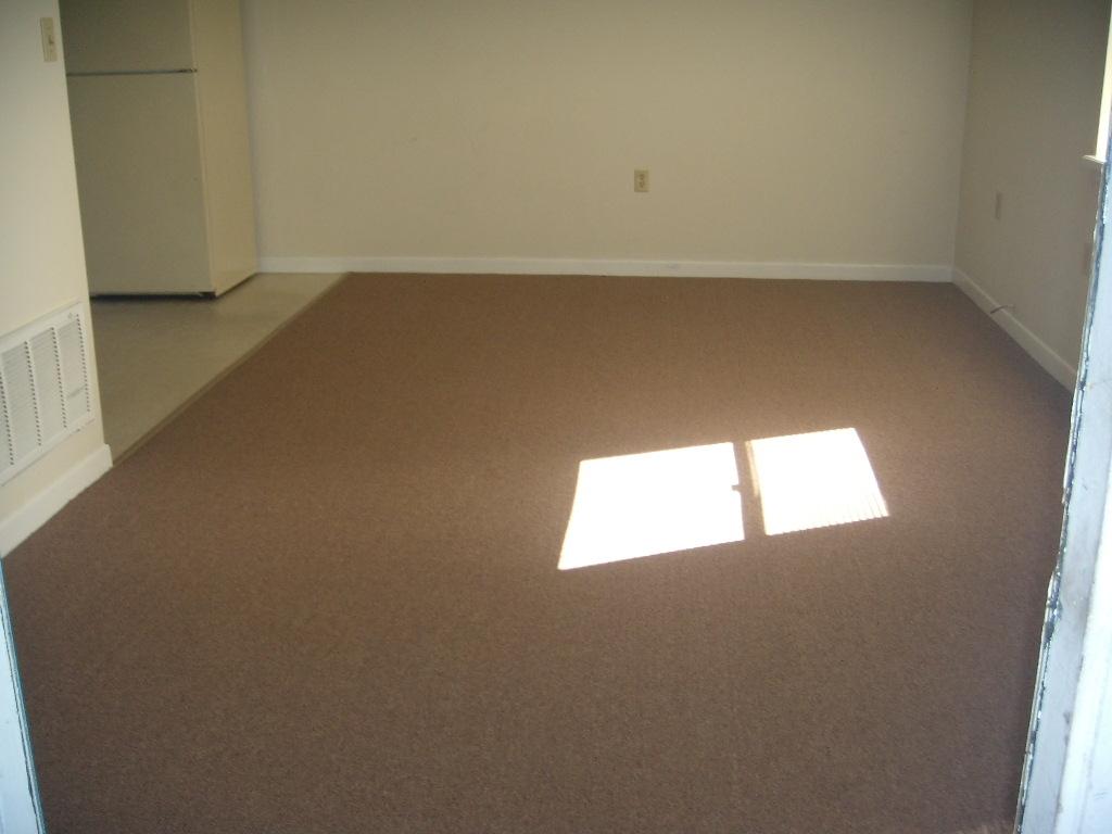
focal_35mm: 38
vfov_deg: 37.7
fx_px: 1221
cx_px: 556
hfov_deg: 49.0
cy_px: 417
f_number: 3.5
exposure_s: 1/30.3
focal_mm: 6.4
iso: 108
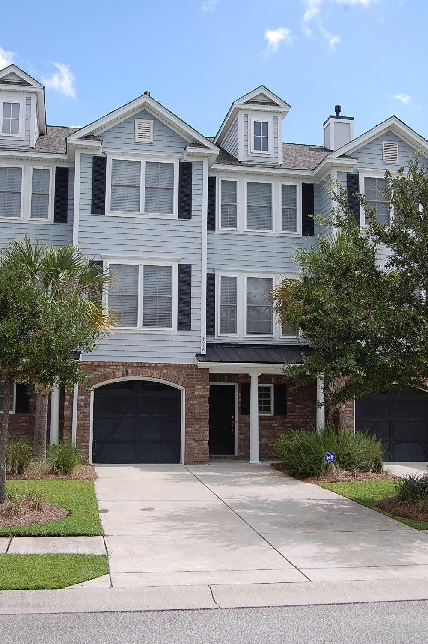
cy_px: 322
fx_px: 750
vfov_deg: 46.4
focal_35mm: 42
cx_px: 214
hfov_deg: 31.8
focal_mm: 28
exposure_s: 1/250
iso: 200
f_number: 8
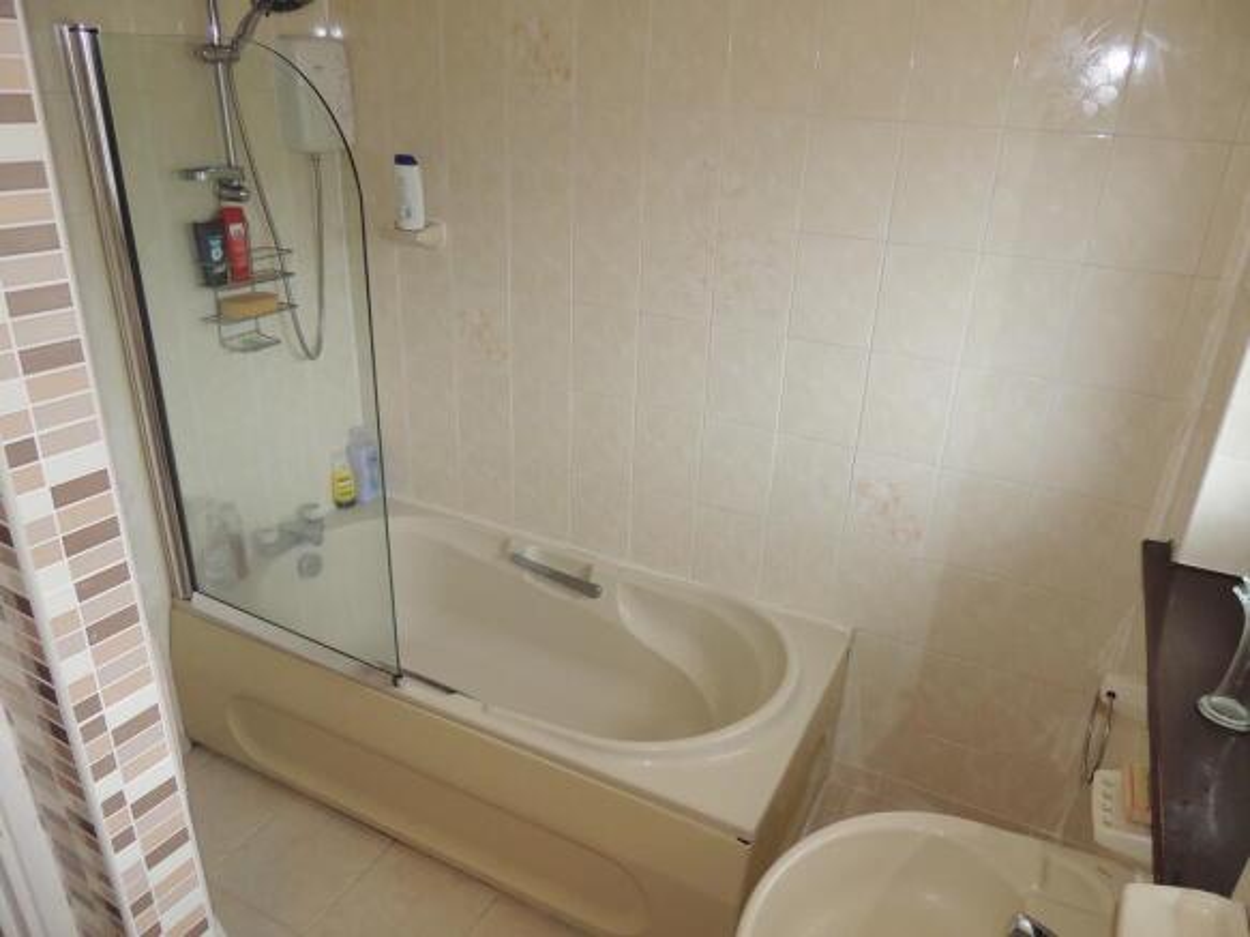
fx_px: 866
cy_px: 468
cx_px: 625
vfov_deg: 56.8
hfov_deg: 71.6
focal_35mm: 24
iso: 180
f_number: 3
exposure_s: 1/40
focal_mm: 4.3
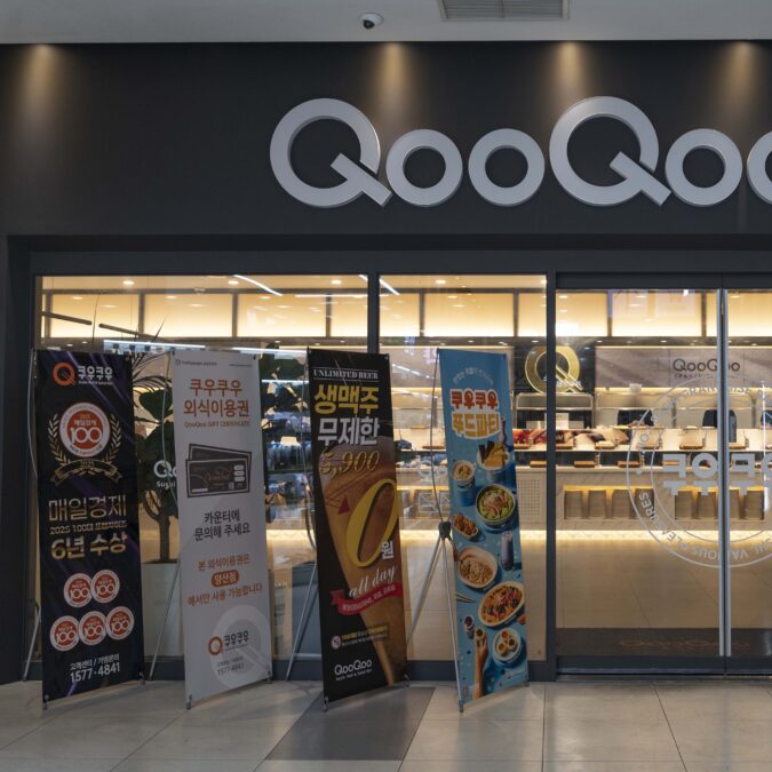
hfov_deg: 41.0
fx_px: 1009
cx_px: 549
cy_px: 385
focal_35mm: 40
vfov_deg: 41.9
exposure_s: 1/160
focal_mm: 31
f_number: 4.5
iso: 800
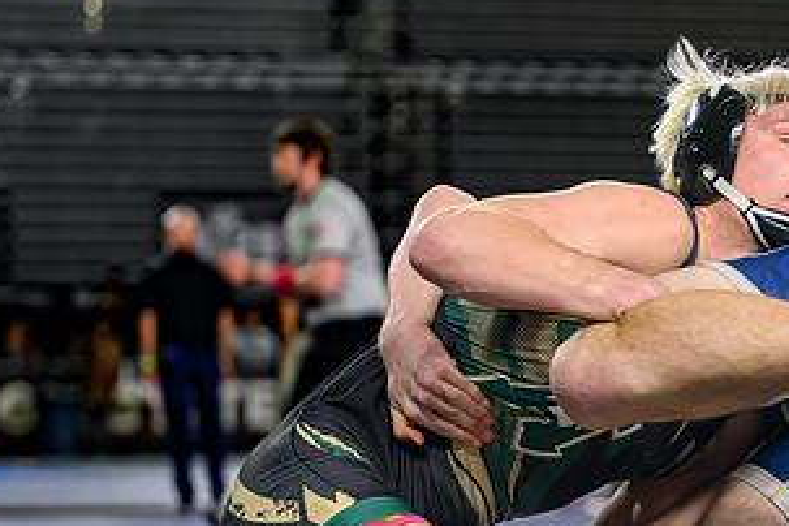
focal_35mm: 213
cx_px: 739
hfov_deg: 9.6
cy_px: 372
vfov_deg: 6.4
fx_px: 4668
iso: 2500
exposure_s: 1/800
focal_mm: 85
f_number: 2.8
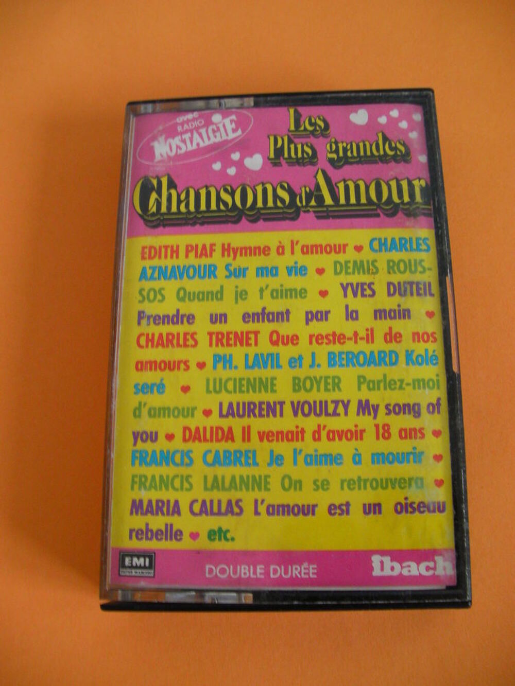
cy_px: 343
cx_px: 258
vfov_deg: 49.0
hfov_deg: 37.7
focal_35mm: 38
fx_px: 754
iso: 129
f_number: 3.5
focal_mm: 6.3
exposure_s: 1/30
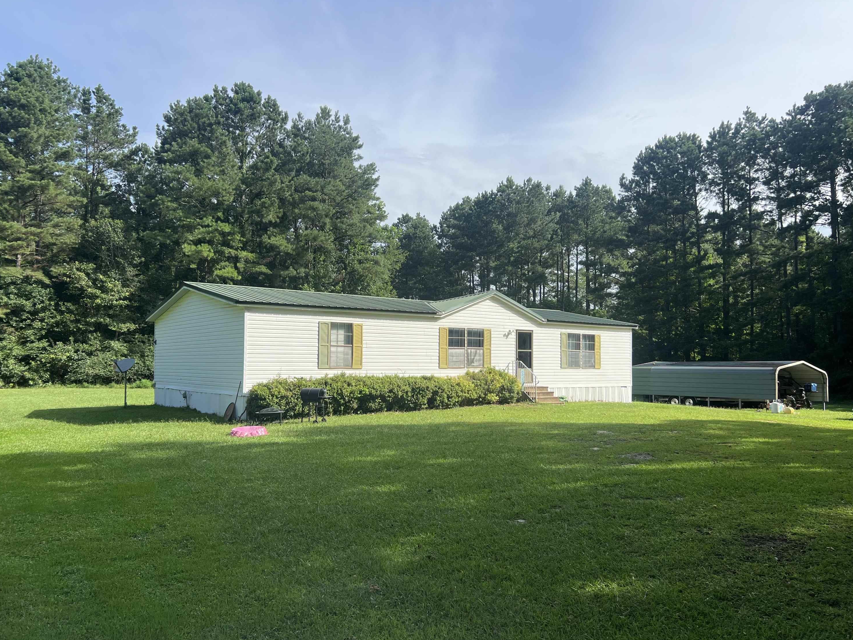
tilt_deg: +2.1
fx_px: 665
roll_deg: +0.3
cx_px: 418
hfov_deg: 65.3
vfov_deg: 51.4
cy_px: 325
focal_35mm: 27
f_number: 1.5
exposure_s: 1/2994
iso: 50
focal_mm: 5.7
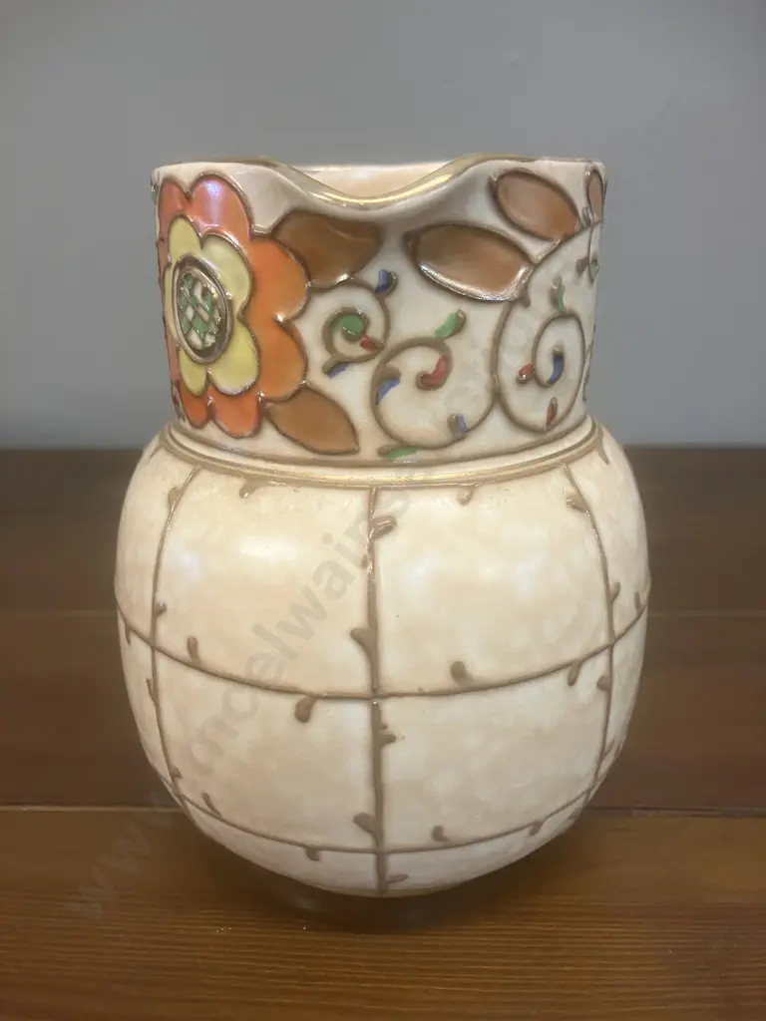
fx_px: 826
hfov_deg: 49.7
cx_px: 383
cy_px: 510
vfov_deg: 63.4
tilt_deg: -20.1
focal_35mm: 28
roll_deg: +1.0
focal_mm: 3.99
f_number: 1.8
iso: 125
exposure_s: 1/50
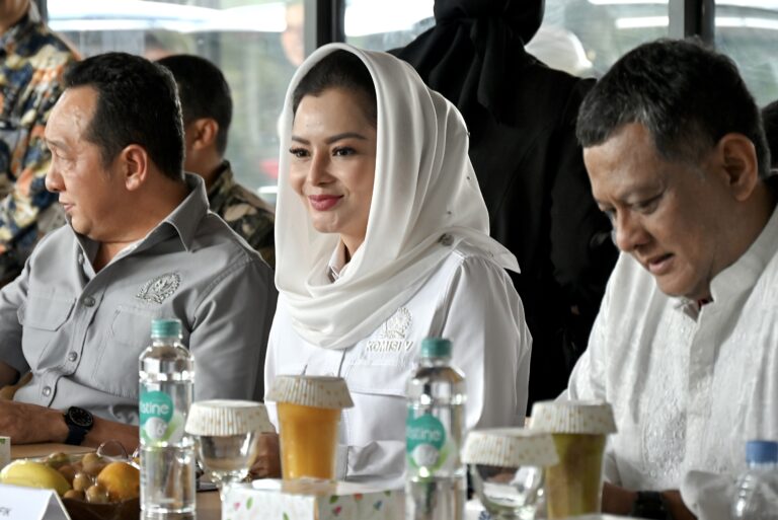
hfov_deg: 15.2
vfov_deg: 10.2
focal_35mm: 135
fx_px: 2919
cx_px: 389
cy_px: 260
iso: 1250
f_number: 6.3
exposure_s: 1/125
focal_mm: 135
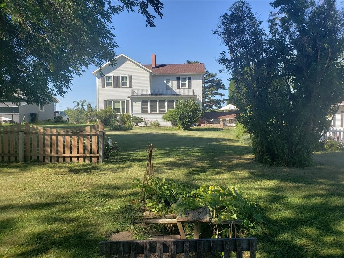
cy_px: 129
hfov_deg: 67.3
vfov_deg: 53.1
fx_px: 258
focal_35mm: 26
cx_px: 172
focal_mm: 4.3
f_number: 2.4
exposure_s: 1/904
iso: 50
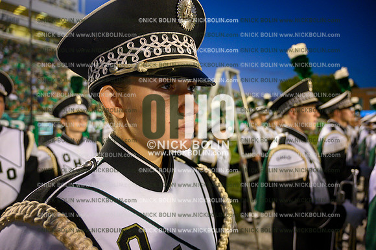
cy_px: 125
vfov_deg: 53.1
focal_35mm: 24
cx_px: 188
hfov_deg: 73.8
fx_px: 251
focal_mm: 24
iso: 2000
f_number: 4
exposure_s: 1/200
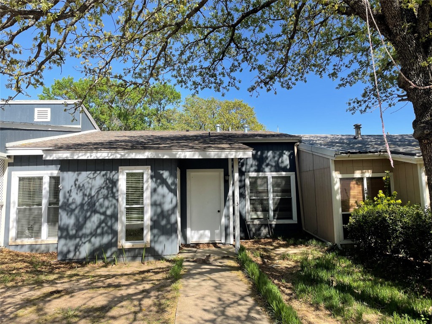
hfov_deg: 67.3
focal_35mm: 26
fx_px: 324
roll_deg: +1.2
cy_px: 162
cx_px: 216
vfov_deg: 53.1
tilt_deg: +4.7
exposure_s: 1/1949
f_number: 1.6
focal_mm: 4.2
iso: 32
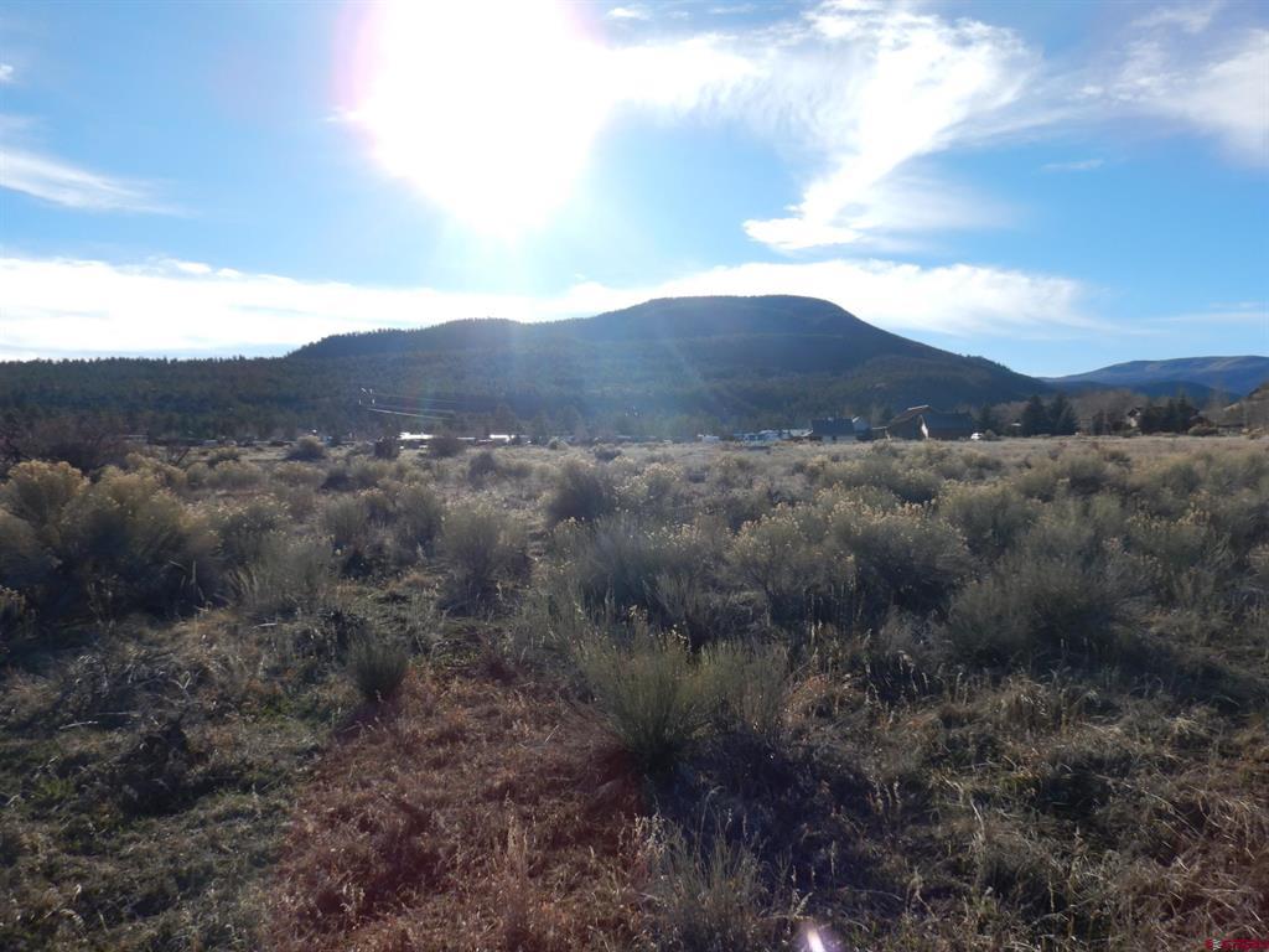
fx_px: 880
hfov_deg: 71.6
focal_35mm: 24
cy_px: 476
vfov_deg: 56.8
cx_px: 634
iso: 125
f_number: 4.1
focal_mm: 4.3
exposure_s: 1/1000
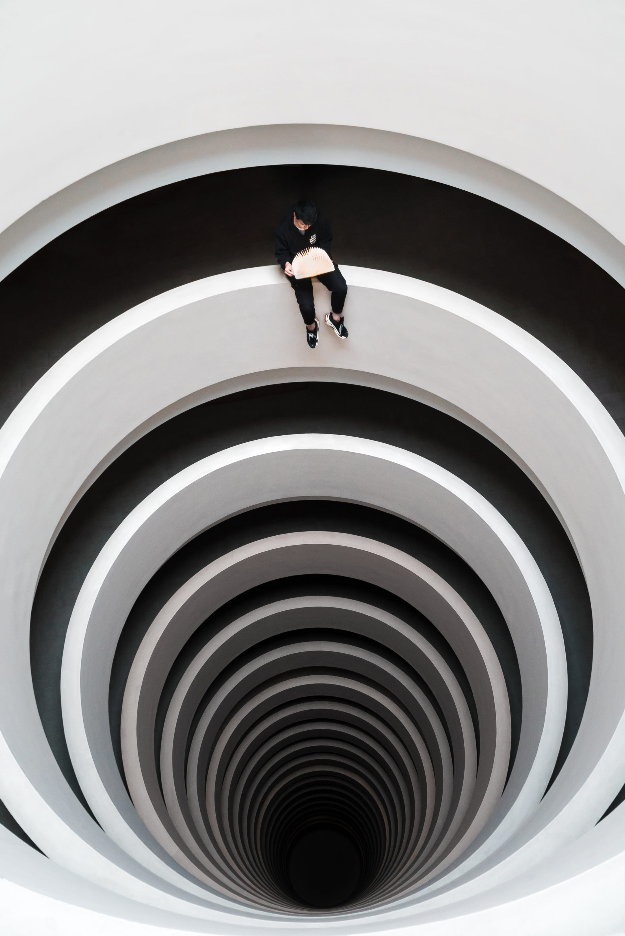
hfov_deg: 40.0
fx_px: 858
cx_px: 312
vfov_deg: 57.2
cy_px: 468
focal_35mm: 33
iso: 640
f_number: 10
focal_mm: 33
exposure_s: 1/60
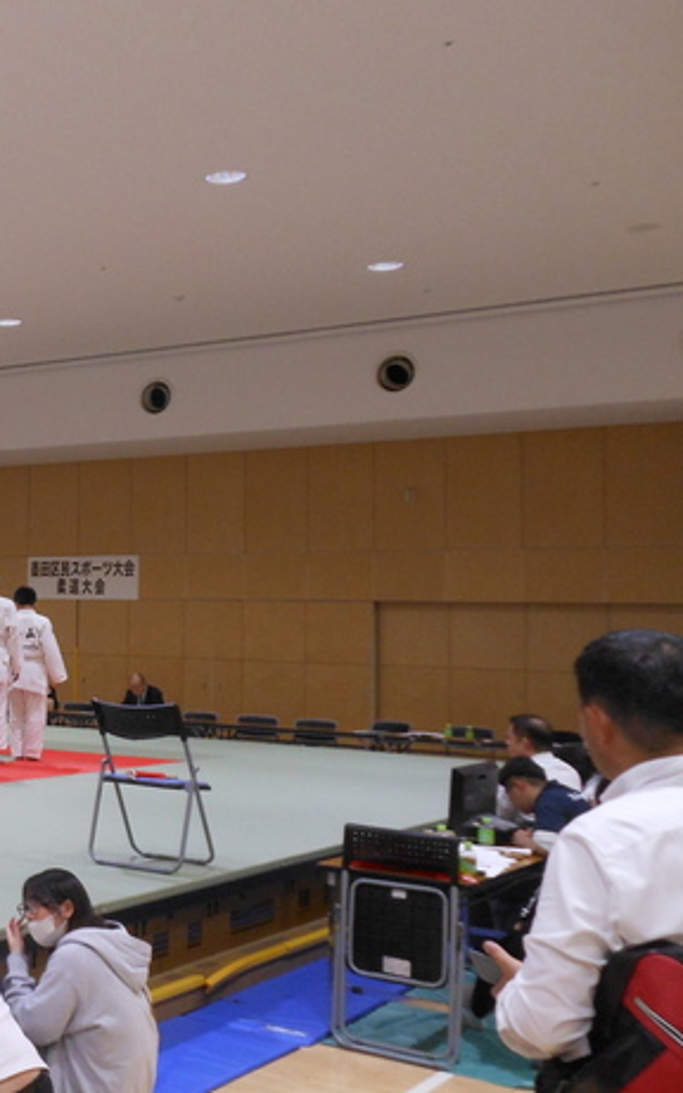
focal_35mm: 46
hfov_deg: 23.8
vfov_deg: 43.4
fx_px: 1370
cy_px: 484
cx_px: -263
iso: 200
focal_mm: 4.5
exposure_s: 1/30
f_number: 3.2
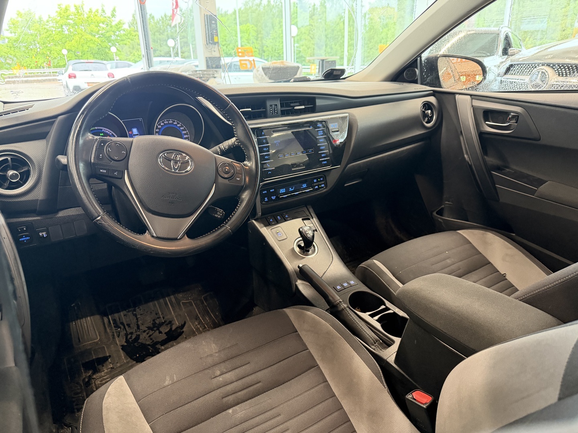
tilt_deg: -21.4
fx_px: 401
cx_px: 289
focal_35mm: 24
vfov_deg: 56.8
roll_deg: +1.8
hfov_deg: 71.6
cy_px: 216
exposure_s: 1/50
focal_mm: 6.76
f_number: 1.78
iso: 500
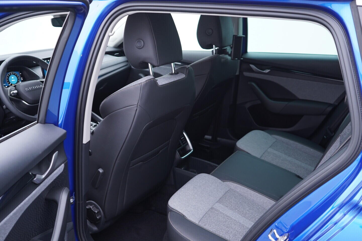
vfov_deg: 36.9
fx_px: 362
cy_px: 120
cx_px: 181
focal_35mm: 36
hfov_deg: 53.1
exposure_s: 1/40
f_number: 2.8
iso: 250
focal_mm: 24
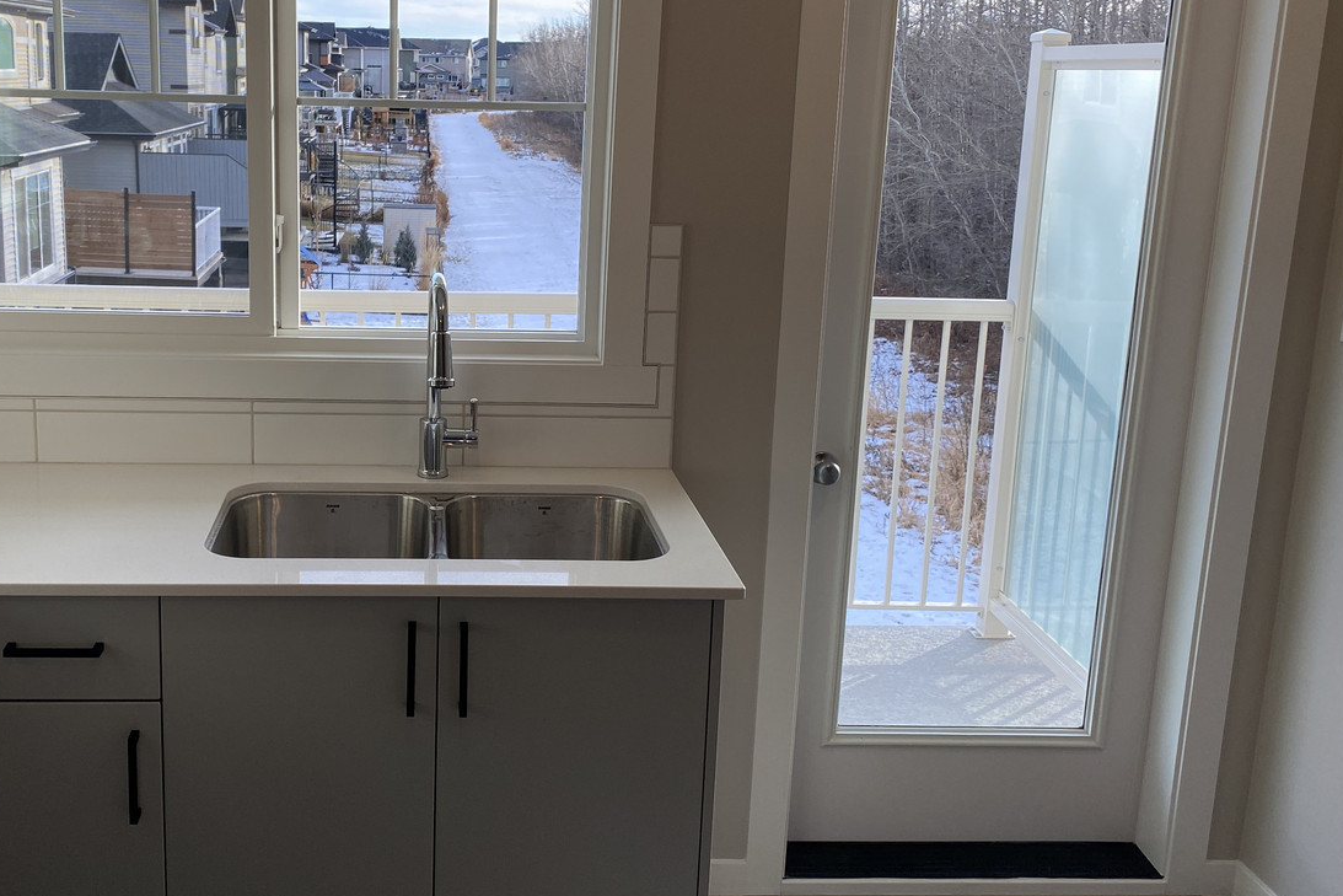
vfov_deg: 35.0
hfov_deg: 49.8
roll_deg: -1.3
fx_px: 1418
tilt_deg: -14.2
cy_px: 364
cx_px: 453
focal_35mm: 38
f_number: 1.8
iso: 32
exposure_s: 1/226
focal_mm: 4.25
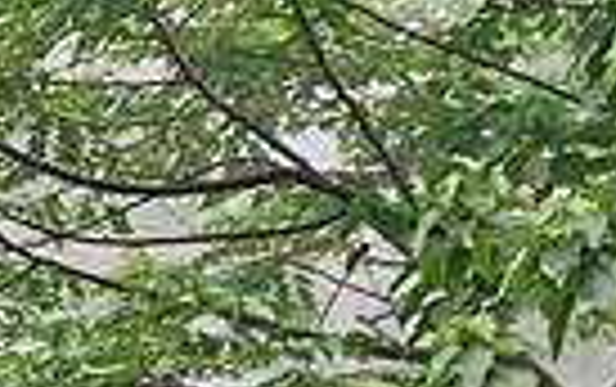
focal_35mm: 217
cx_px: -638
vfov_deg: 5.8
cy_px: 1037
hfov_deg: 9.1
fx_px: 3647
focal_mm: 14
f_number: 3.5
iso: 200
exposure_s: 1/400
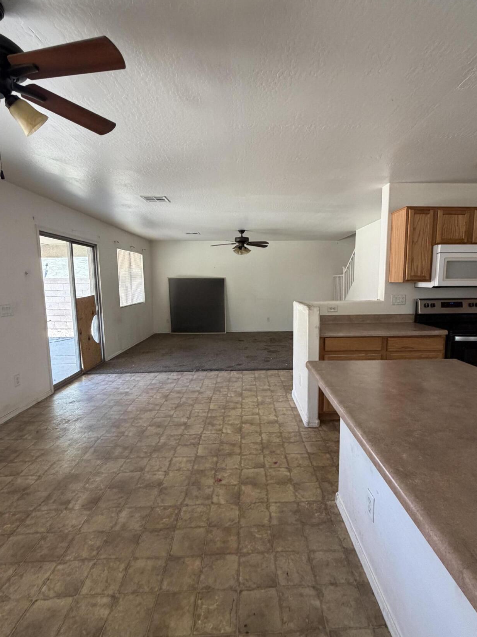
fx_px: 312
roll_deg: +0.8
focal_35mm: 17
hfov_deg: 74.6
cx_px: 256
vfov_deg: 91.0
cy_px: 321
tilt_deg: -7.1
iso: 320
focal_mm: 2.22
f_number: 2.2
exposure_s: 1/121
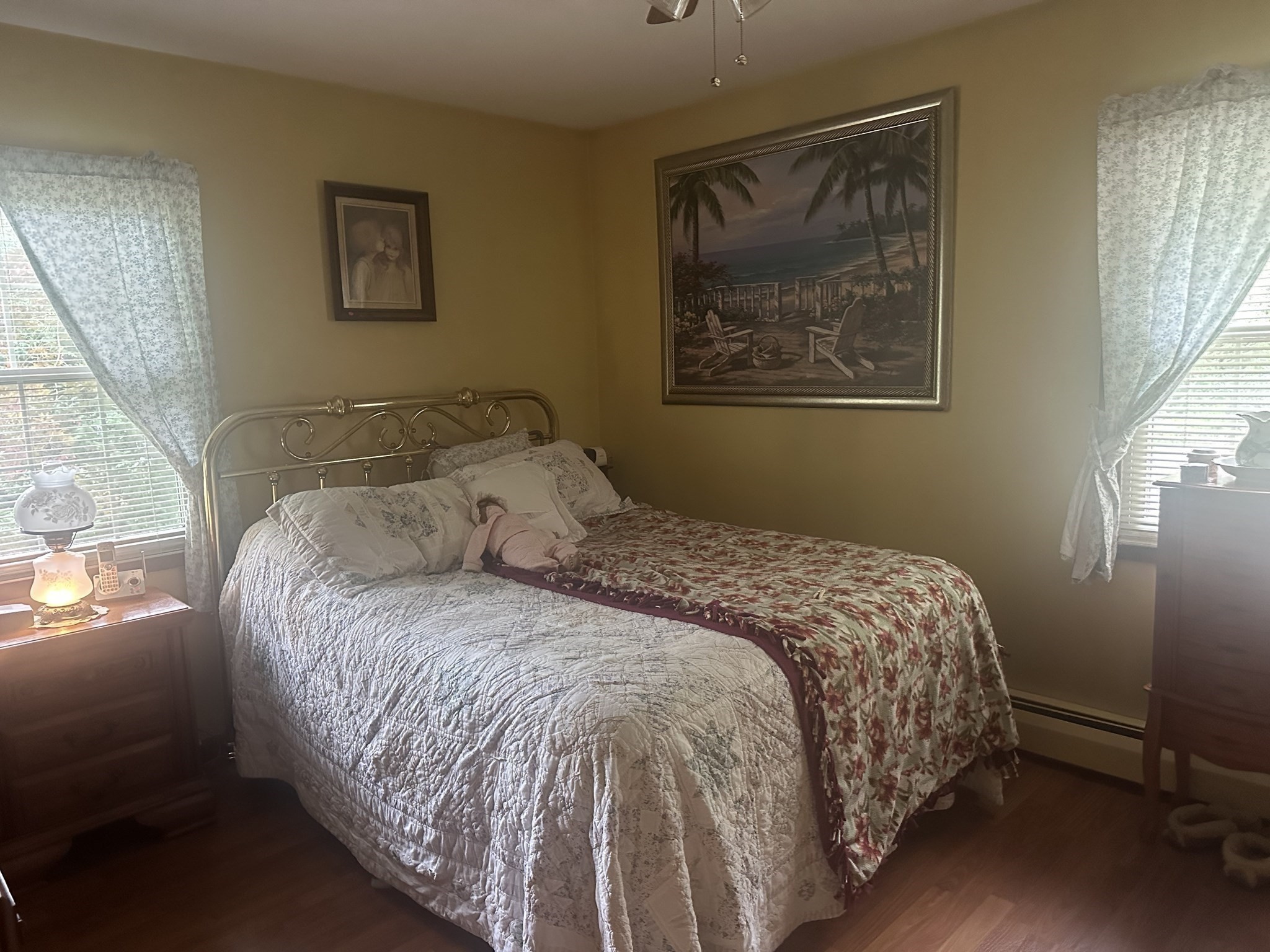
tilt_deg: -8.6
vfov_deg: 56.8
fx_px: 881
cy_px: 476
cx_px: 635
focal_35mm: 24
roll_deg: +1.9
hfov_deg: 71.6
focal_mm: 6.86
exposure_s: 1/40
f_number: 1.78
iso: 800
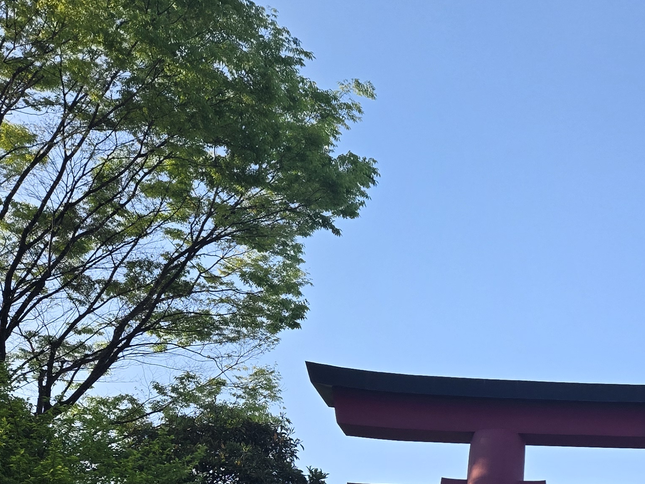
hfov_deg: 29.5
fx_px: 1118
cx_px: 682
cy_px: 554
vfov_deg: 22.8
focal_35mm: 60
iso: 80
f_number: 1.8
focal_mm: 5.4
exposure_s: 1/2163
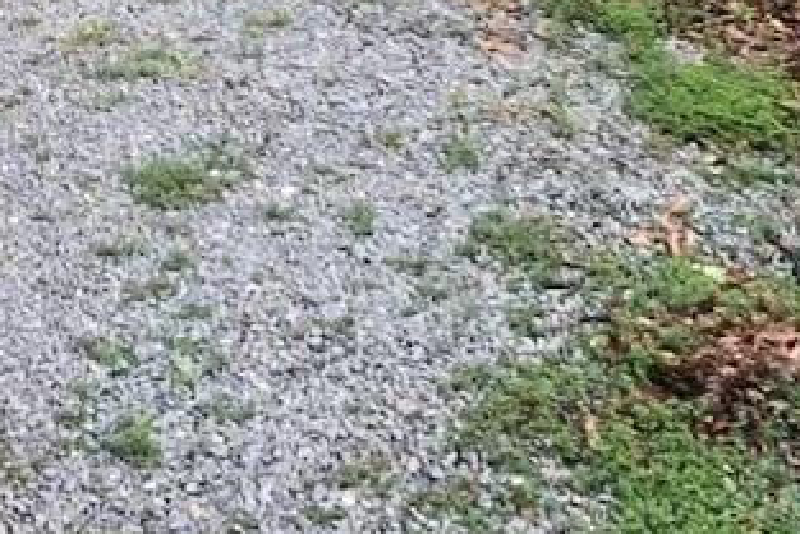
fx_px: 2646
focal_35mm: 119
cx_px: 59
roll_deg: -0.9
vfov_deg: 10.6
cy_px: -521
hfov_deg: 16.9
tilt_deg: -9.2
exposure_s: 1/233
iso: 20
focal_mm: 3.99
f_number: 1.8
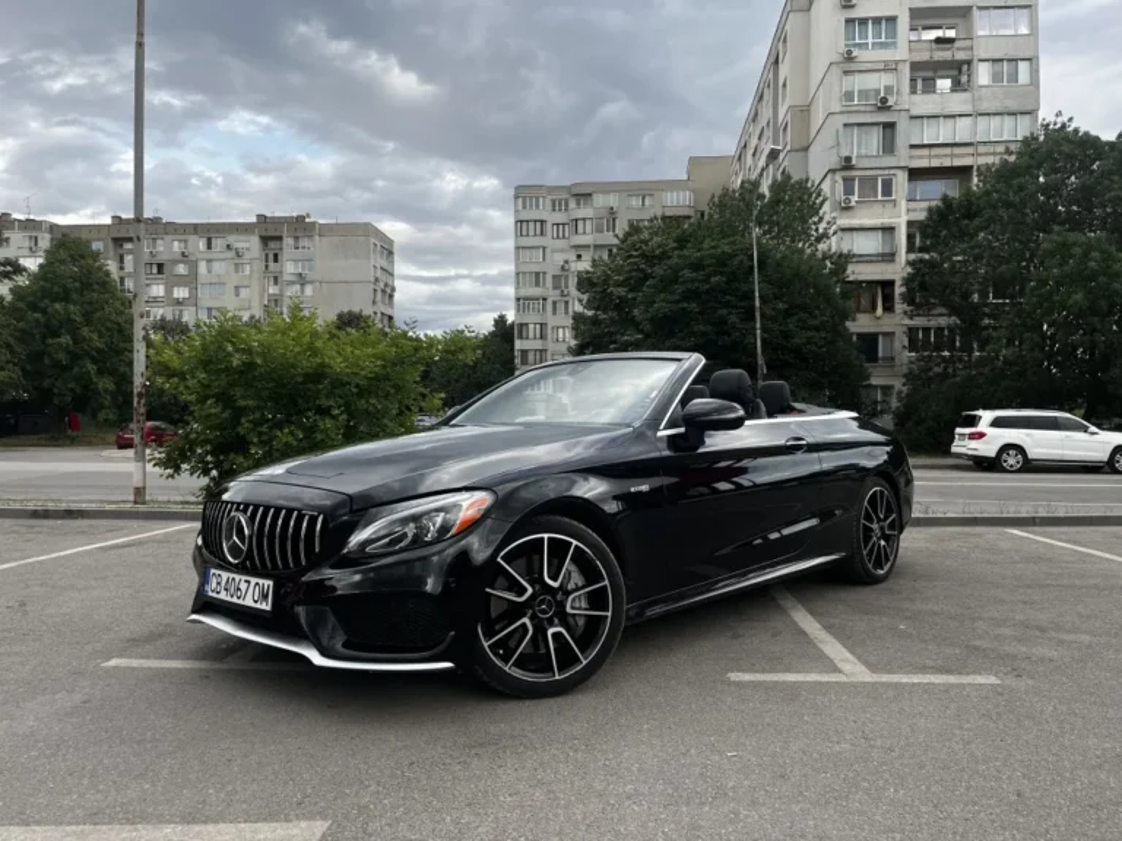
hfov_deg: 67.3
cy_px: 420
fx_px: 843
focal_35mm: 26
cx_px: 561
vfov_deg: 53.1
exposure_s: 1/777
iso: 50
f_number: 1.6
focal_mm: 5.1
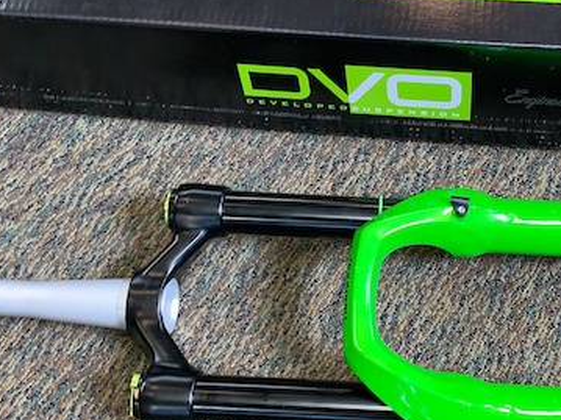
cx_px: 409
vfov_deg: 25.2
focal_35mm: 58
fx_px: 940
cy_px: 184
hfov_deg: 32.7
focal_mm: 4.25
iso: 25
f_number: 1.8
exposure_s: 1/17
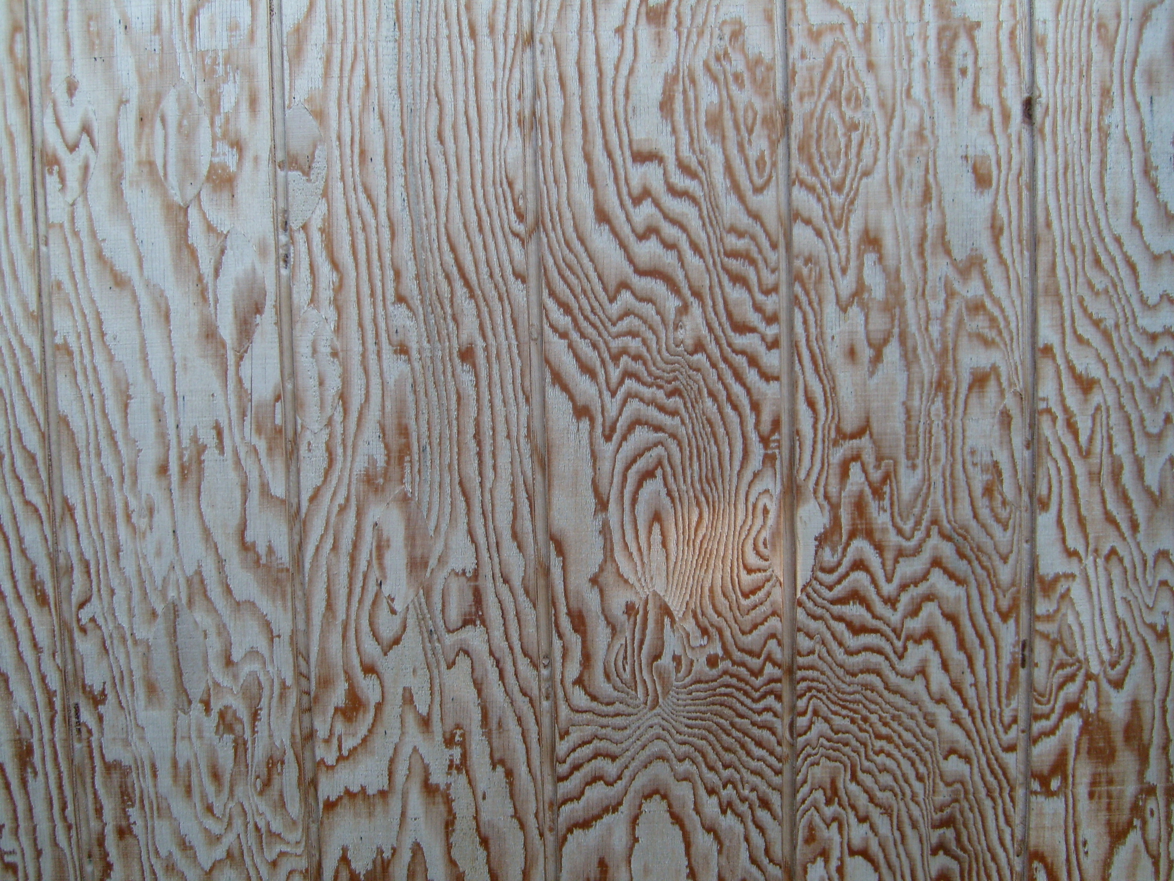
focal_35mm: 35
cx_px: 587
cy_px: 440
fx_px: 1187
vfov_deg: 40.7
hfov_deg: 52.6
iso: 80
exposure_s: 1/180
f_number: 2.8
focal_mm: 5.8
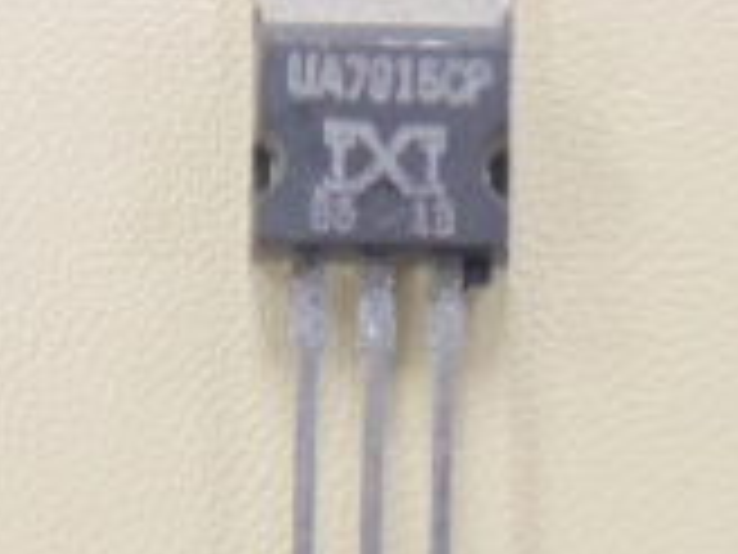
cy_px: 383
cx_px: 324
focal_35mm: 86
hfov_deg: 22.7
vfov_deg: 17.1
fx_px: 1833
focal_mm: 4
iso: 400
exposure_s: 1/30
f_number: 3.1
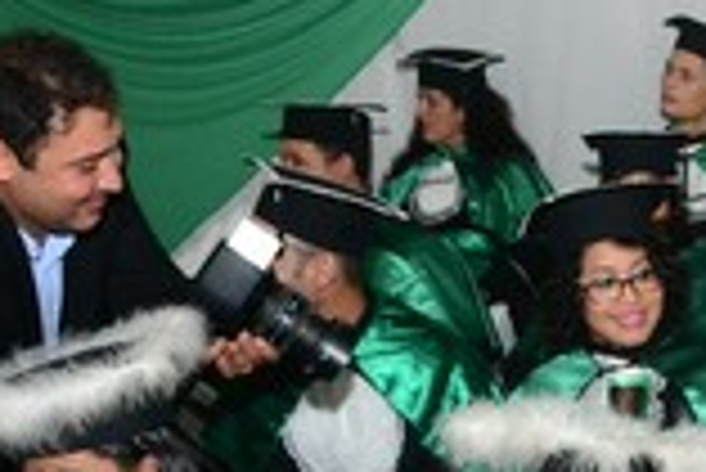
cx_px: 814
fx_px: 1688
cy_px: 584
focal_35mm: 86
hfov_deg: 22.1
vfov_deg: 15.3
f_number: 5.6
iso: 3200
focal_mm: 20
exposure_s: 1/80
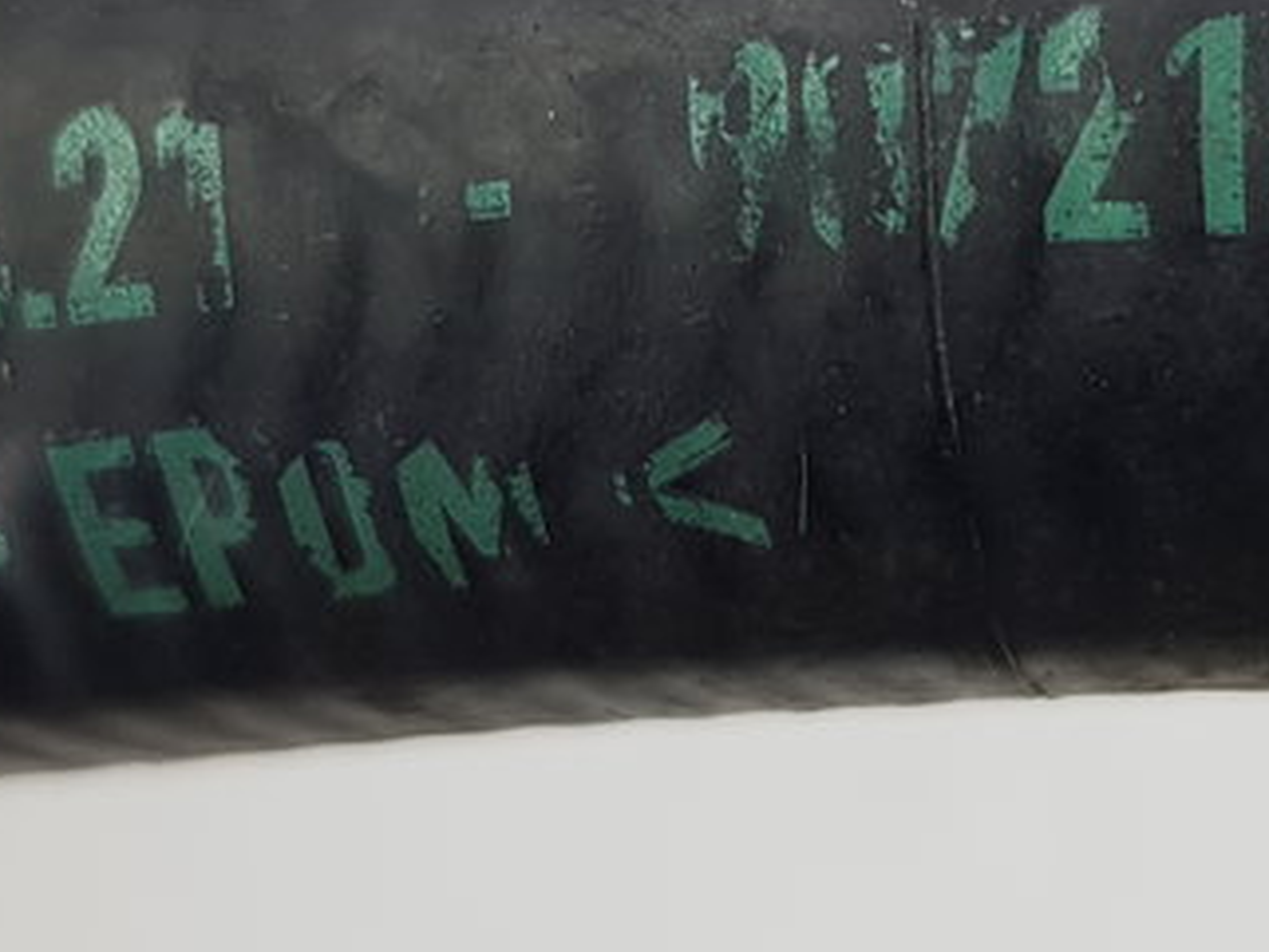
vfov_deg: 17.6
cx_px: 700
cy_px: 170
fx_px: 3044
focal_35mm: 83
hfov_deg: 23.5
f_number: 1.7
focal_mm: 4.2
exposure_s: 1/100
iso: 64
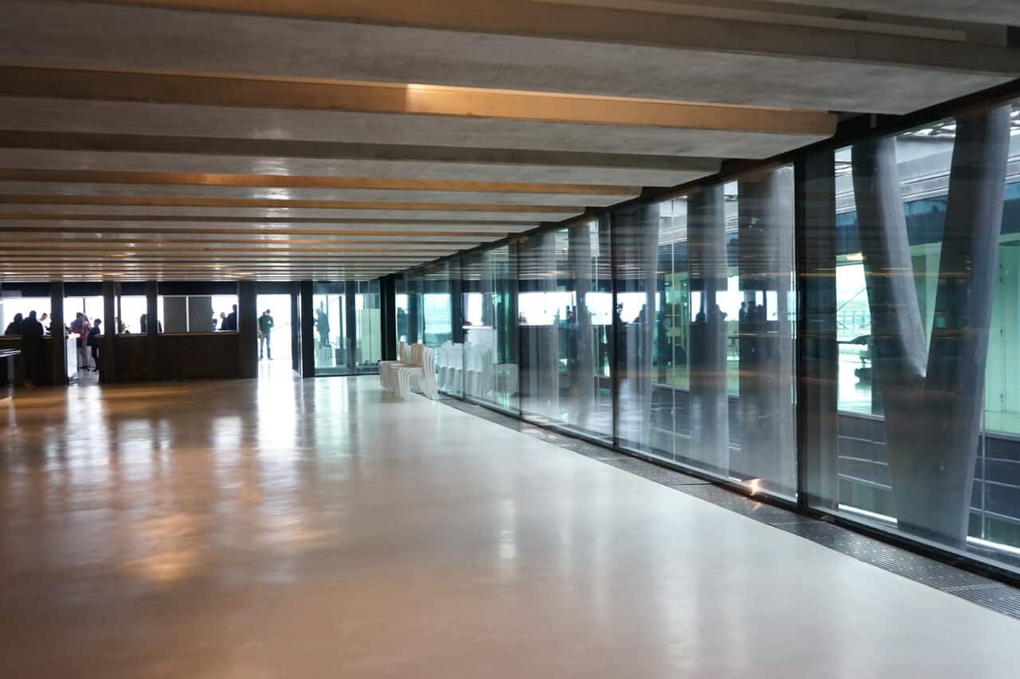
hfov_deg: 60.3
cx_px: 510
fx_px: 878
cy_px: 340
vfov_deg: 42.3
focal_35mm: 31
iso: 2000
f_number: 4.5
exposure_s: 1/60
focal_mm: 31
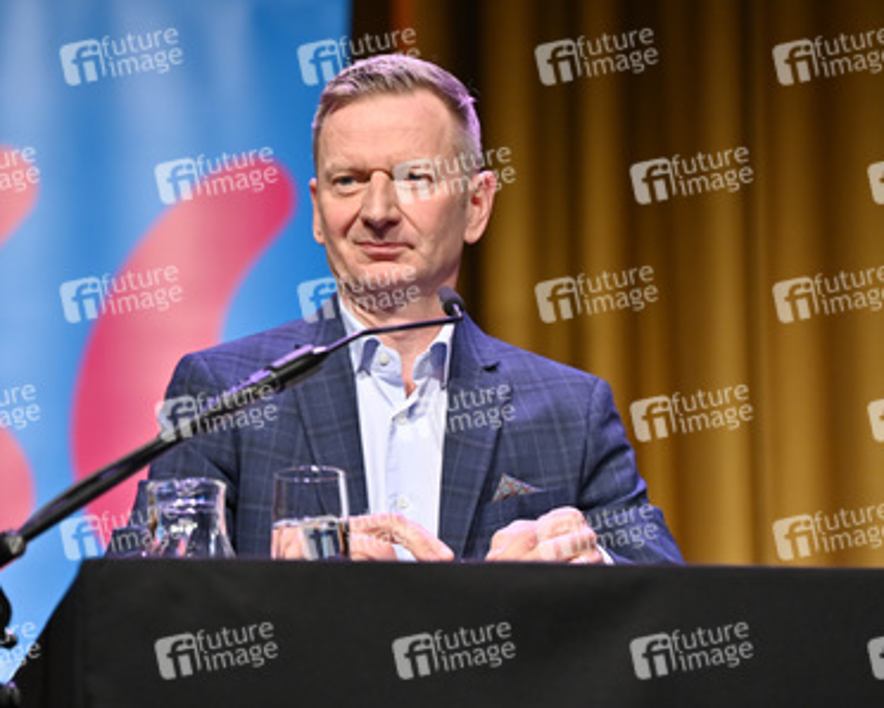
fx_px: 4162
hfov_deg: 12.1
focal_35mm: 159
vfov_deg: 9.7
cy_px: 354
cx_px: 391
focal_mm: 140
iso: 1000
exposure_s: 1/500
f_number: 2.8
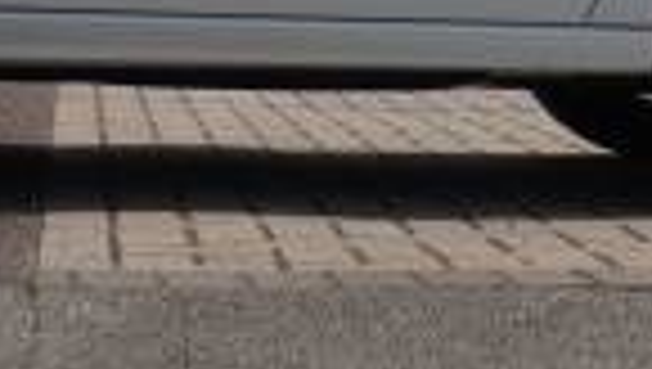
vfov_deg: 5.3
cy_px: -252
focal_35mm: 228
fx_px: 3952
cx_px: -18
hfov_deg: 9.4
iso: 200
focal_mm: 33
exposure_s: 1/800
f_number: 5.6
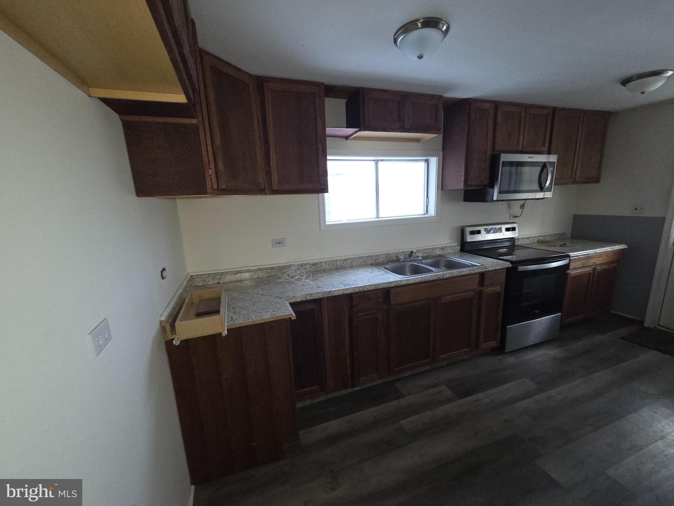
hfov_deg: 106.2
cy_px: 253
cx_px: 337
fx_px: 253
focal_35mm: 13
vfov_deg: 89.9
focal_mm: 2.2
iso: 250
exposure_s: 1/60
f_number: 2.2
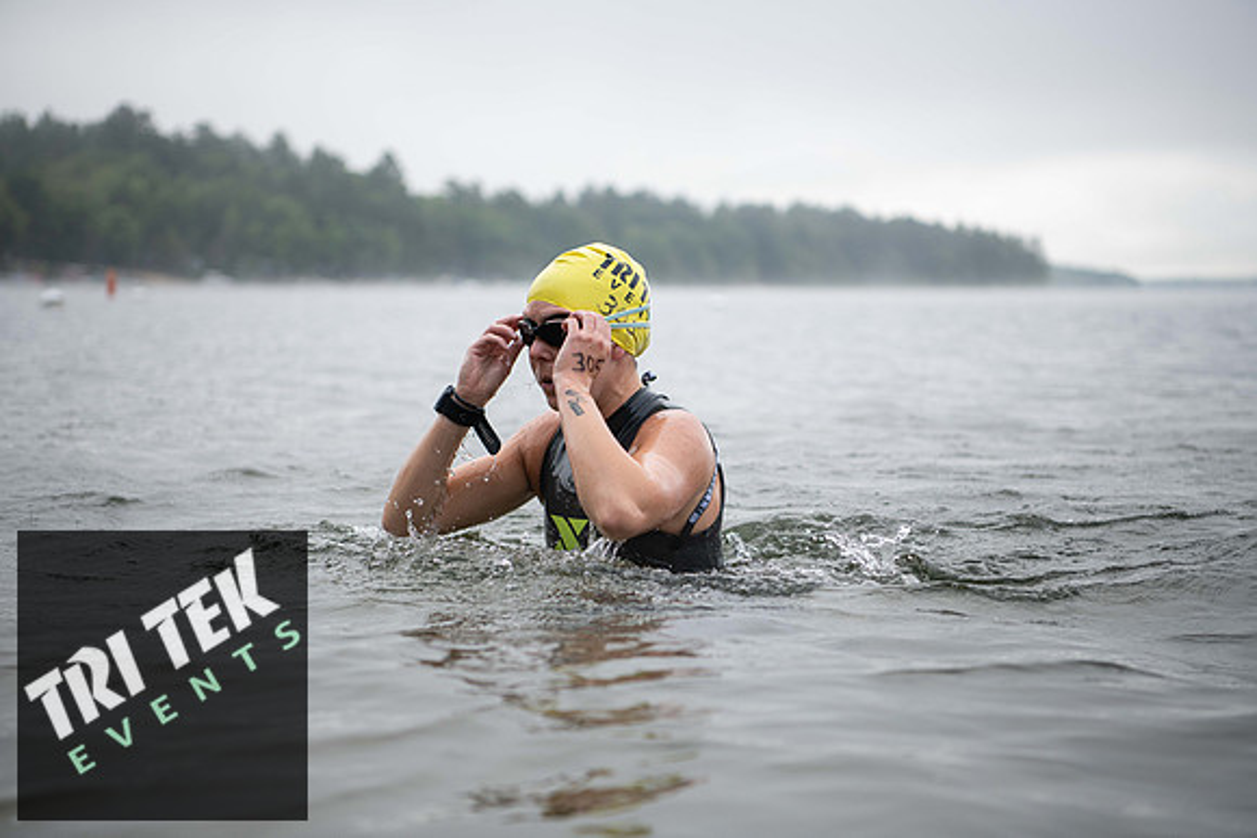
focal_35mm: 70
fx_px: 2445
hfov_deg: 28.8
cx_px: 628
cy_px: 419
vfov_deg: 19.5
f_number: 3.2
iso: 320
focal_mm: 70
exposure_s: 1/800
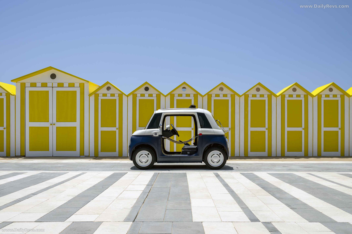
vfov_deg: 36.9
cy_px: 117
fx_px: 352
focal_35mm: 36
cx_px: 176
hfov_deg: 53.1
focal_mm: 36
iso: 100
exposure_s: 1/250
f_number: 11
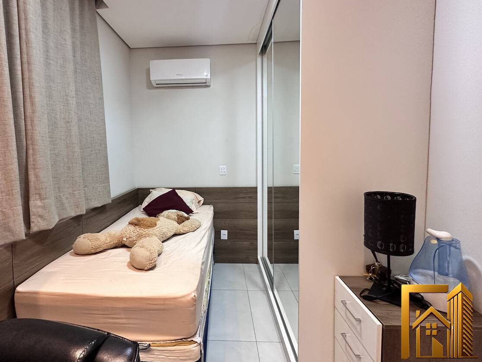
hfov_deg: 87.2
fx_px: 251
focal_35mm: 18
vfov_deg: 71.5
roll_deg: +1.2
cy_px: 170
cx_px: 207
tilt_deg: -3.8
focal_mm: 2.22
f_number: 2.2
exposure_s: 1/60
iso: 250
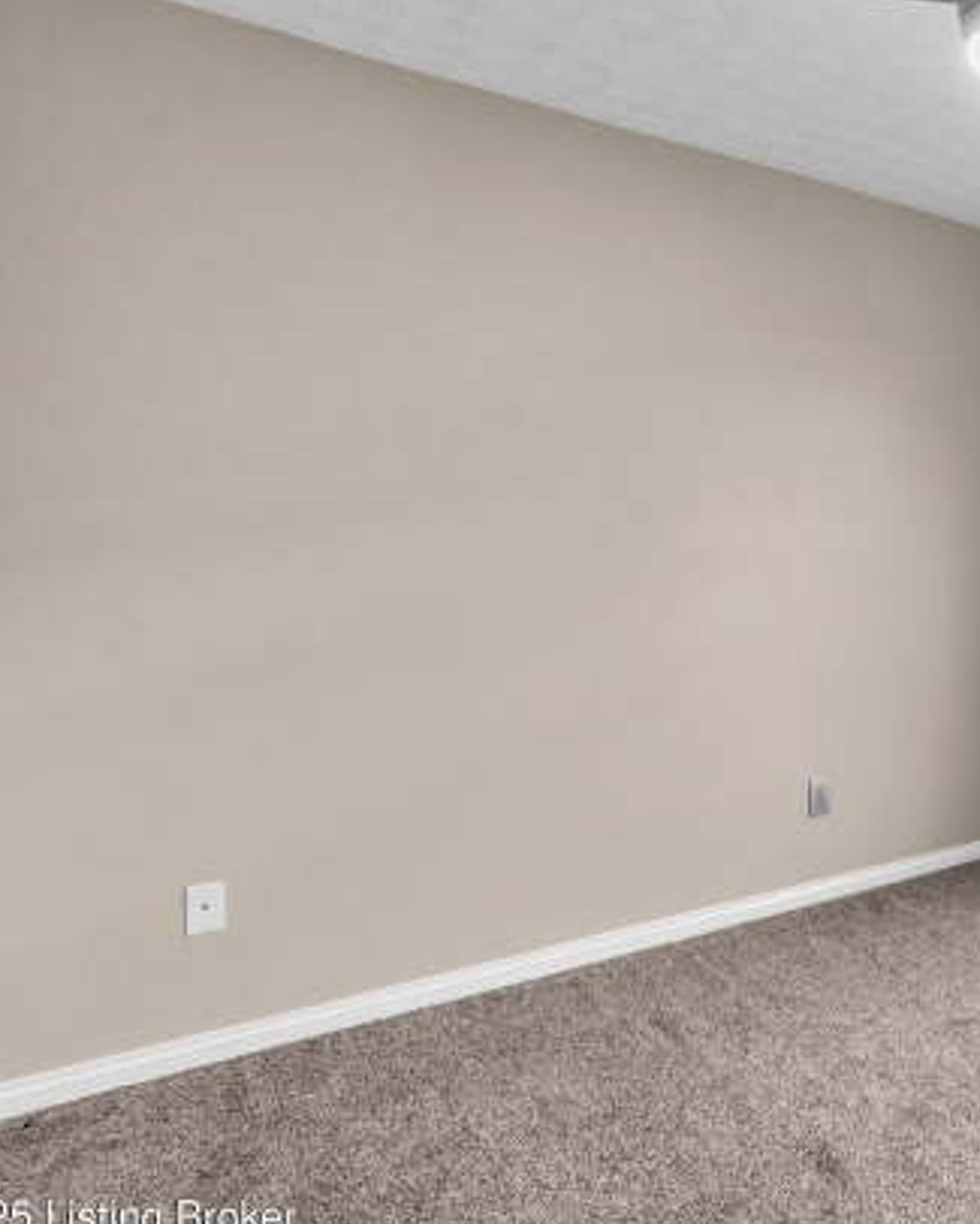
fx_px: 942
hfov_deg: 44.4
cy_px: 531
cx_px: 1034
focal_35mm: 26
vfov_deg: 65.7
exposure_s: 1/6
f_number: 8
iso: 400
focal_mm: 10
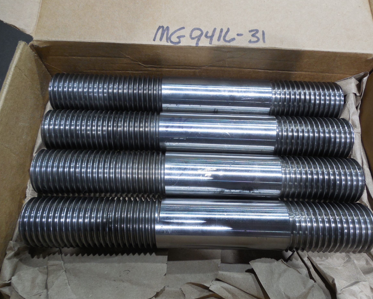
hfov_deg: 64.1
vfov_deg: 53.2
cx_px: 192
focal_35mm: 27
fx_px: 298
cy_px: 148
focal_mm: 4.5
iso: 180
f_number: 3.3
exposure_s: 1/30
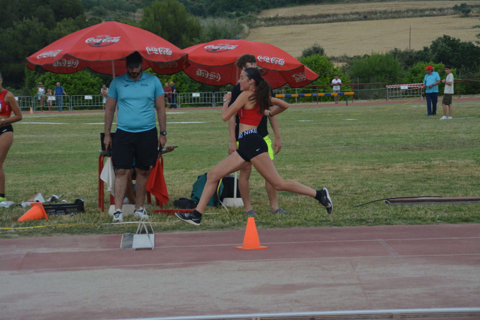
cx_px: 240
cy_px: 160
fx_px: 1840
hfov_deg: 14.9
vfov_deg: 9.9
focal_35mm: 138
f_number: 5.6
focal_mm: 92
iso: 560
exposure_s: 1/1000
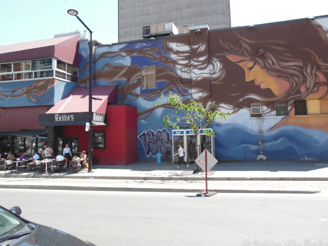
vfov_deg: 48.1
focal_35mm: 29
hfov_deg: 61.7
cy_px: 110
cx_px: 160
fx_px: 275
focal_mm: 4.5
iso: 125
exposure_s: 1/400
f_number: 3.2
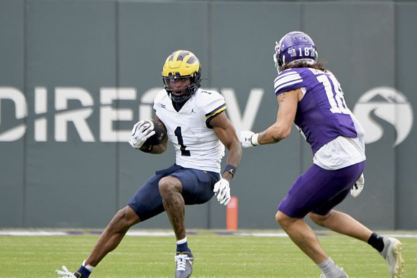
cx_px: 208
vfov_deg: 2.3
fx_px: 6946
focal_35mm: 600
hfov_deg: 3.4
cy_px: 139
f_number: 5.6
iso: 1250
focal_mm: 400
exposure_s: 1/1000
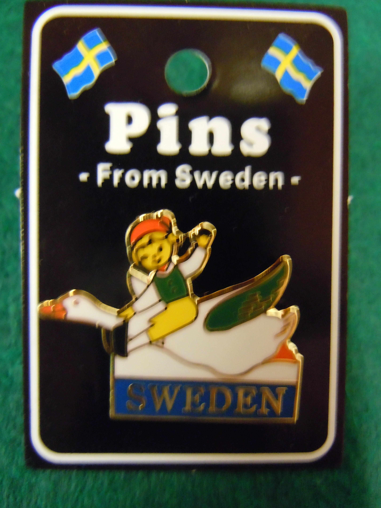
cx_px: 190
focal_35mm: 30
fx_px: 440
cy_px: 254
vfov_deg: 60.0
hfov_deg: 46.8
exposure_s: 1/8
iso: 800
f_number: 3.5
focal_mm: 5.4
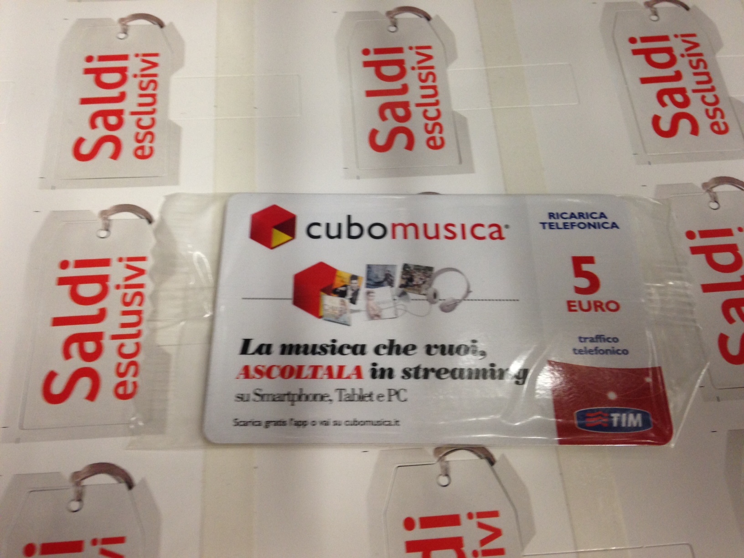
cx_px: 372
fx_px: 709
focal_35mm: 33
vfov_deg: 42.9
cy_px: 279
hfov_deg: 55.4
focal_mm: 4.12
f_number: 2.4
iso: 125
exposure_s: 1/20
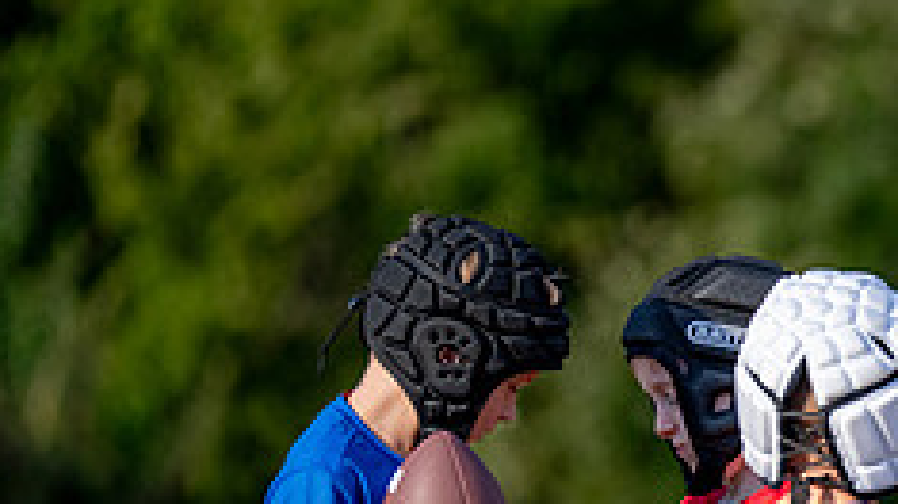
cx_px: 1188
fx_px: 17614
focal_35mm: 740
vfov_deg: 1.6
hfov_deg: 2.9
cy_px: 496
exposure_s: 1/4000
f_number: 2.8
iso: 250
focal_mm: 200
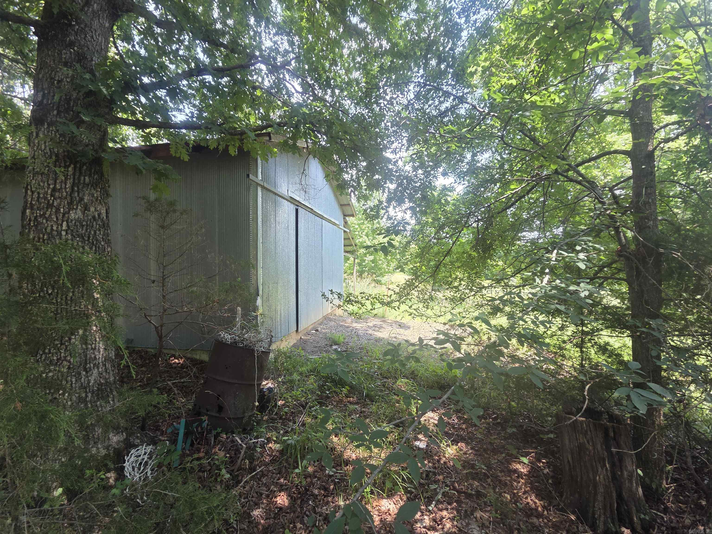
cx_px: 356
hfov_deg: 106.2
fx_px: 267
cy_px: 267
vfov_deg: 89.9
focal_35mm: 13
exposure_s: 1/145
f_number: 2.2
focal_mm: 2.2
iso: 50
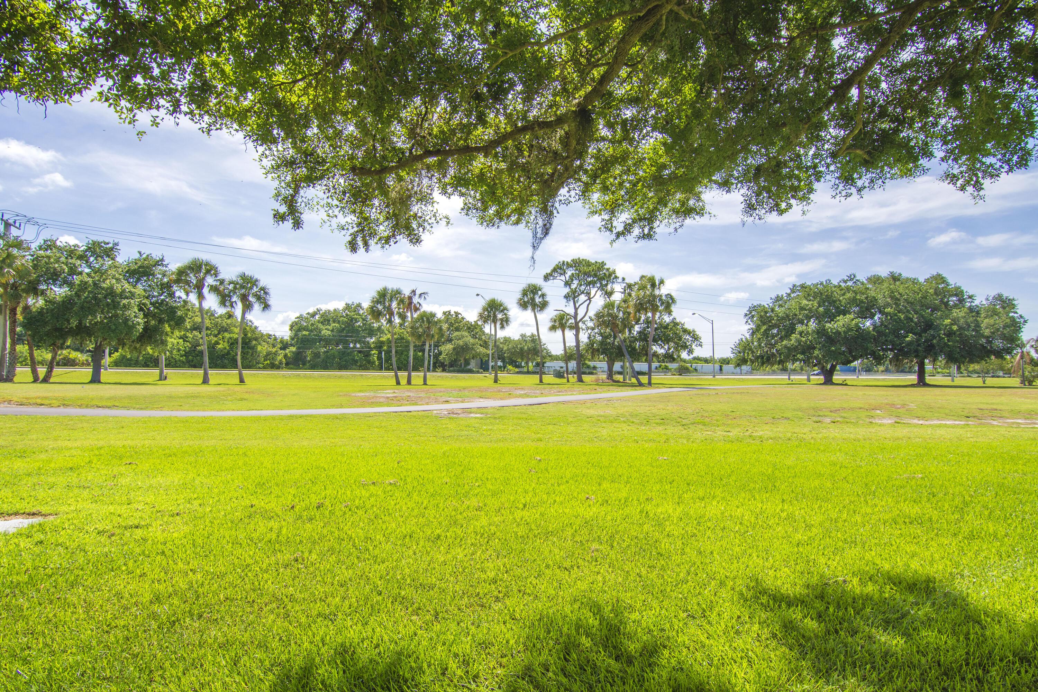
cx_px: 519
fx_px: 476
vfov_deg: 72.1
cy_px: 346
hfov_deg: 95.0
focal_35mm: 16
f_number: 8
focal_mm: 11
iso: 180
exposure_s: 1/500
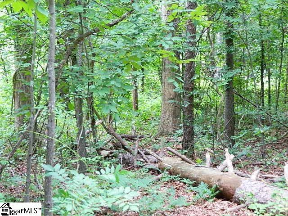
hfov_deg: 19.1
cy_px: 108
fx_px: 857
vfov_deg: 14.4
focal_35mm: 103
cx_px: 144
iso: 400
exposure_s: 1/25
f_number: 4.5
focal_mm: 18.6
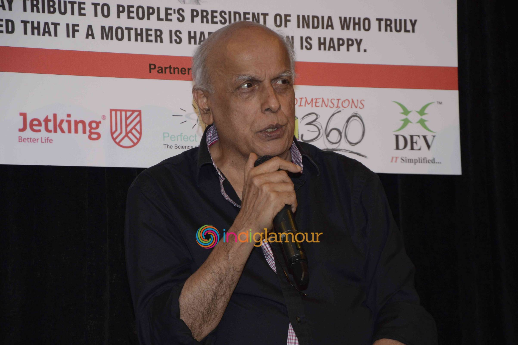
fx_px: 2264
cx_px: 259
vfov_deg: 8.7
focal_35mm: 158
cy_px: 172
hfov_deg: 13.1
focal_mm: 105
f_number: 7.1
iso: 800
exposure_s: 1/160
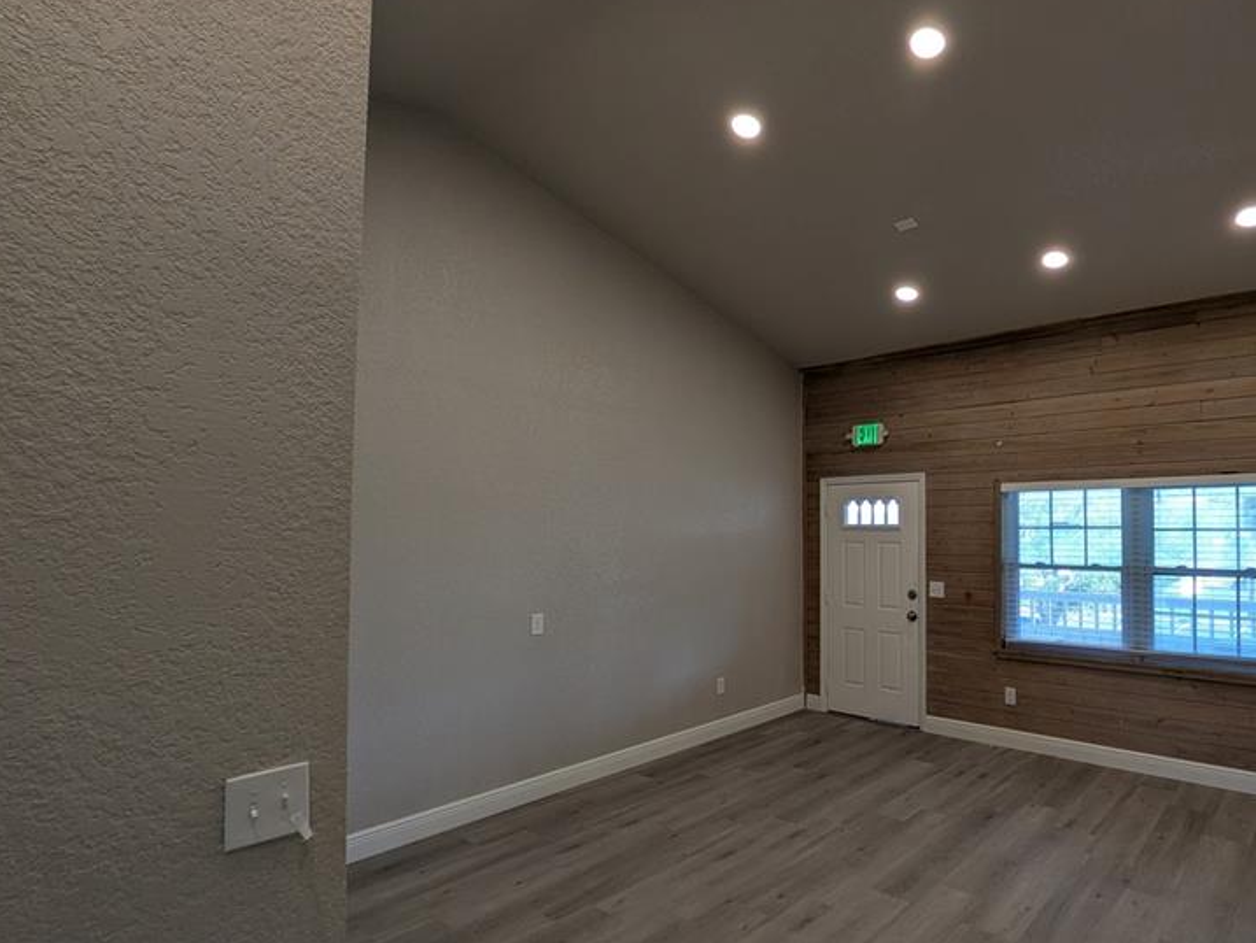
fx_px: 726
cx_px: 794
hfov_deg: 80.1
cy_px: 510
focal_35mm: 20
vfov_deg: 65.9
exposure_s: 1/120
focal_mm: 1.83
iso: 103
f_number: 2.2
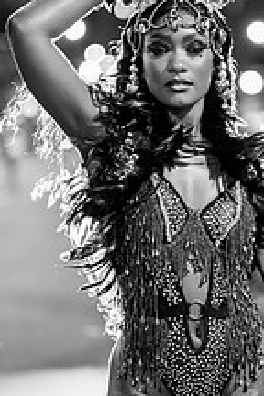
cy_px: 141
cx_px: 207
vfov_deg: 19.6
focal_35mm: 104
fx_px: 1144
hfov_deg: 13.1
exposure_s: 1/320
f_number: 1.2
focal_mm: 50
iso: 2000
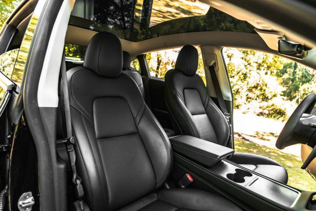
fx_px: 211
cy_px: 106
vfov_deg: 53.2
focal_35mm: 24
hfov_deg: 73.7
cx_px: 158
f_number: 4
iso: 1600
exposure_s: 1/320
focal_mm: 24
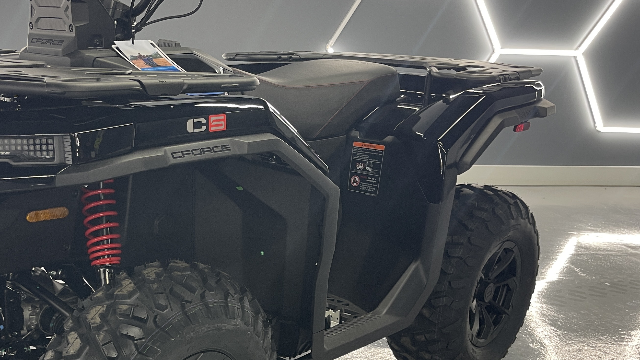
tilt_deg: -19.3
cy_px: 259
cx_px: 192
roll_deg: -2.5
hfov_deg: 47.2
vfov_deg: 28.0
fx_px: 713
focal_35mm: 42
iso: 80
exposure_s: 1/60
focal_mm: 5.1
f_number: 1.6
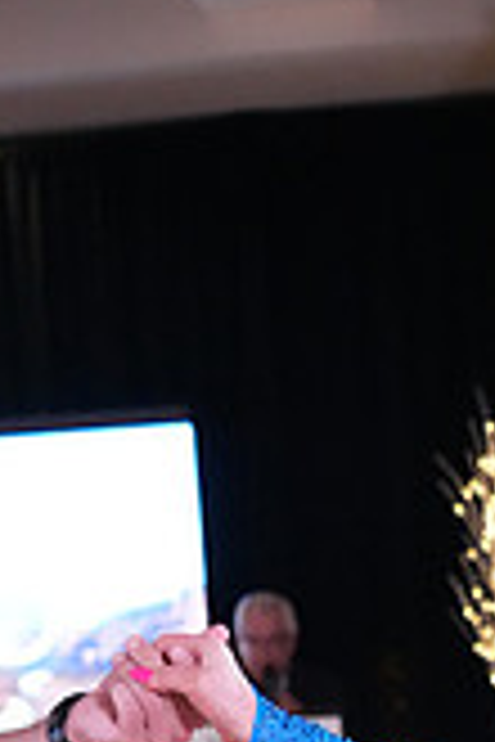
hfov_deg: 6.5
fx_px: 4269
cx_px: 853
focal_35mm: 207
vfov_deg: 9.5
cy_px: 1277
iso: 8000
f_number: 5
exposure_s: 1/400
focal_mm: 59
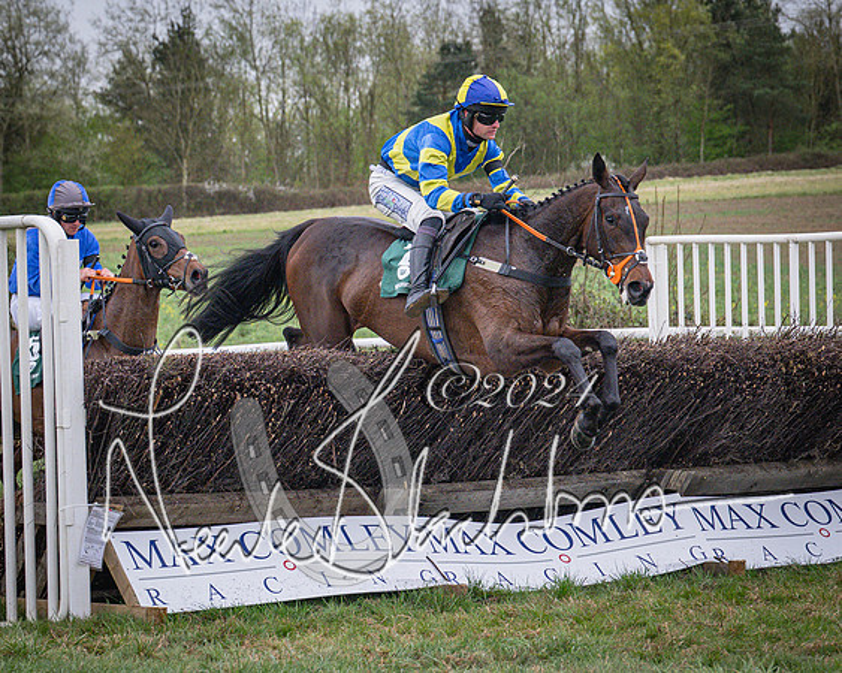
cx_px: 528
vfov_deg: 10.4
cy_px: 332
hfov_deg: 12.9
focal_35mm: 149
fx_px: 3708
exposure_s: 1/1000
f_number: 4
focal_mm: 70
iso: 1600
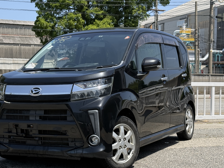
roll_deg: -0.6
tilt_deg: -0.1
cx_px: 89
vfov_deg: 22.9
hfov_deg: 30.2
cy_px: 86
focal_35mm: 64
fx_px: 414
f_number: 1.78
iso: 100
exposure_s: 1/3891
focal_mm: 6.76
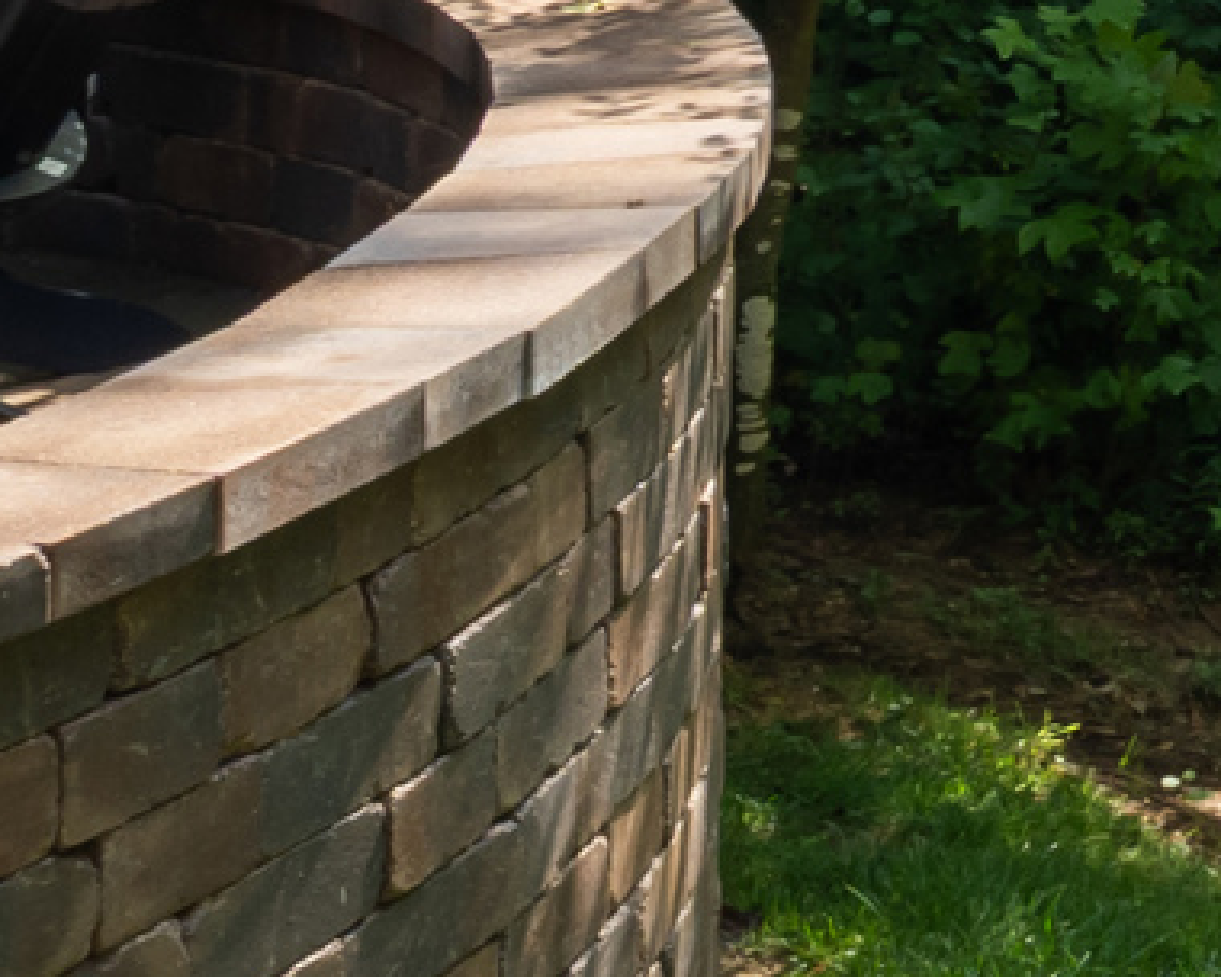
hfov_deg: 10.9
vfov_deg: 10.8
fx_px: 4771
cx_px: 3406
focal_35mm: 132
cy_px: -910
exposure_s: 1/30
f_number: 13
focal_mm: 17.4
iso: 125
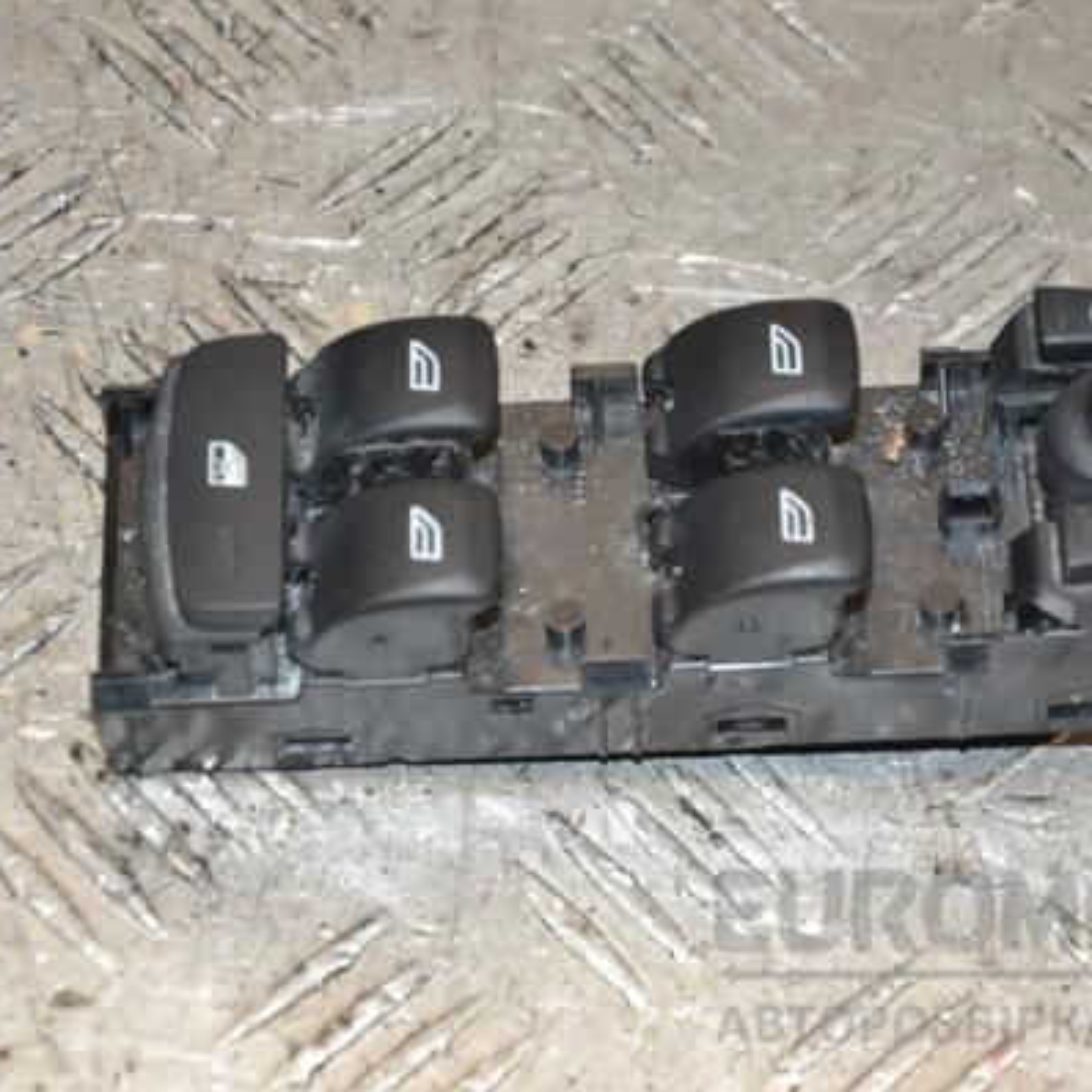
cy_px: 545
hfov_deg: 12.9
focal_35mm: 135
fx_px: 4818
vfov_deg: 12.9
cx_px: 663
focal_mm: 70
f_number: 6.3
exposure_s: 1/200
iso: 800
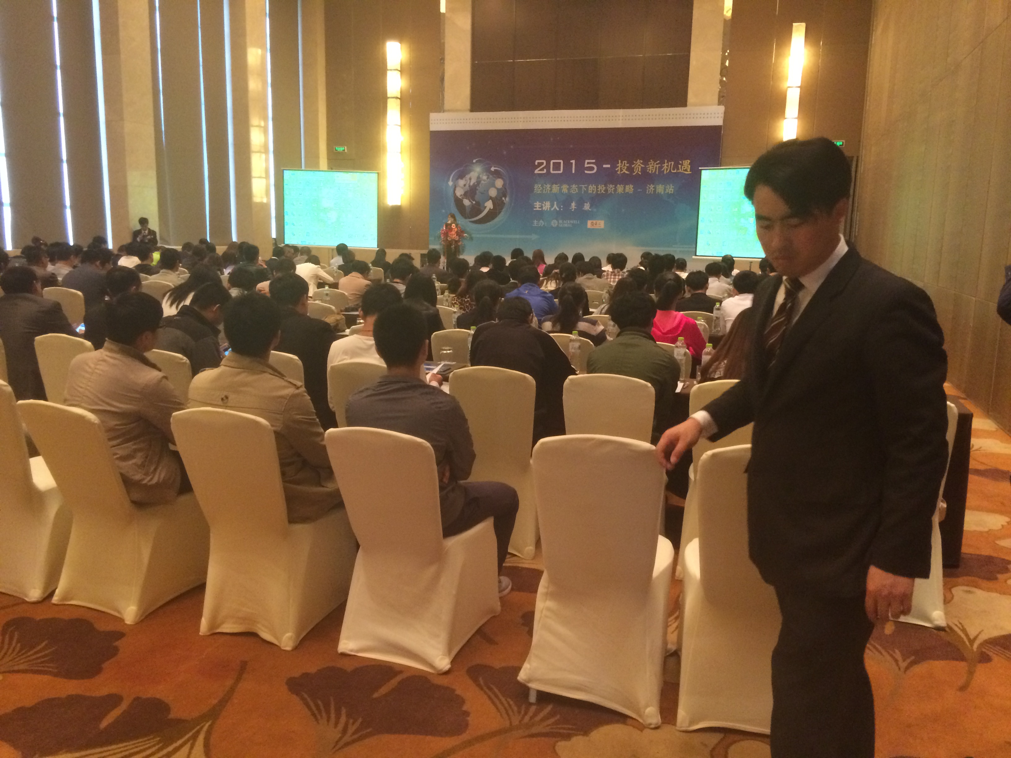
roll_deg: -0.4
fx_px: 847
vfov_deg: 48.2
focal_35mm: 29
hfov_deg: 61.7
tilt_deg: -11.0
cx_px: 506
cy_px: 379
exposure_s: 1/30
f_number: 2.2
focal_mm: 4.15
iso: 320
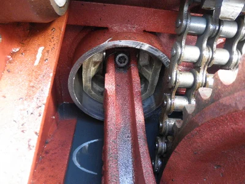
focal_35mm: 28
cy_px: 92
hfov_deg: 63.4
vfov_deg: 49.7
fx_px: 198
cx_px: 122
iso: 250
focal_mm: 5
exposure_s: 1/4
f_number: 3
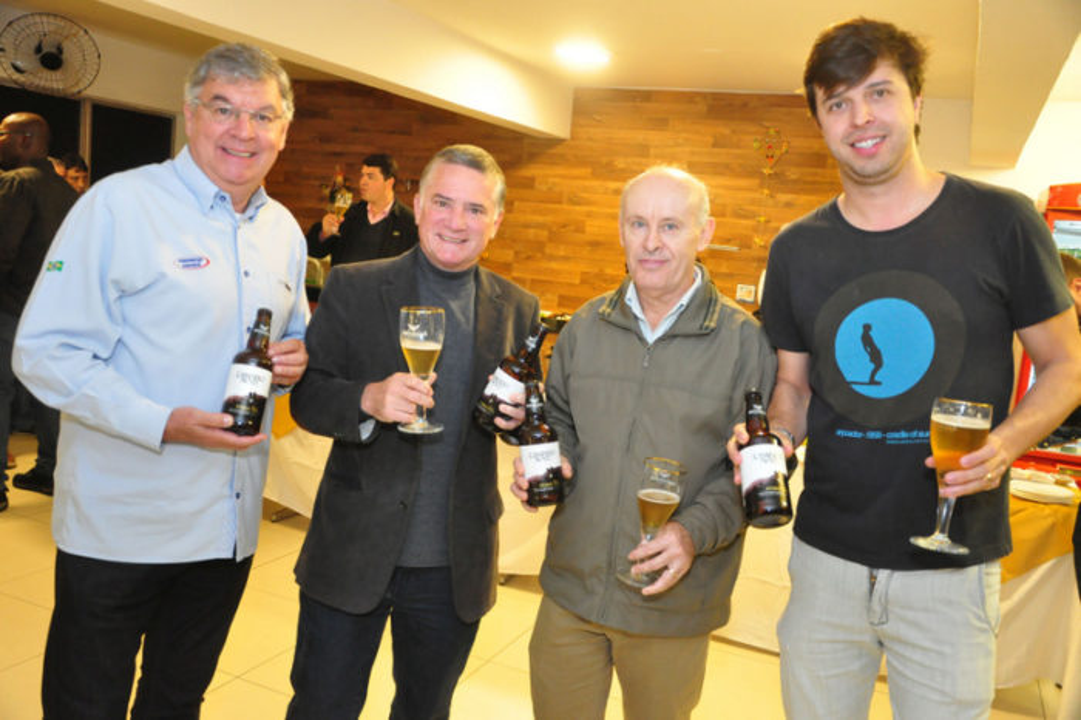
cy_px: 360
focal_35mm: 32
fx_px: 945
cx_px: 540
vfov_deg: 41.7
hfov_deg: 59.5
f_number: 4.5
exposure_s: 1/30
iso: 2000
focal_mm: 21
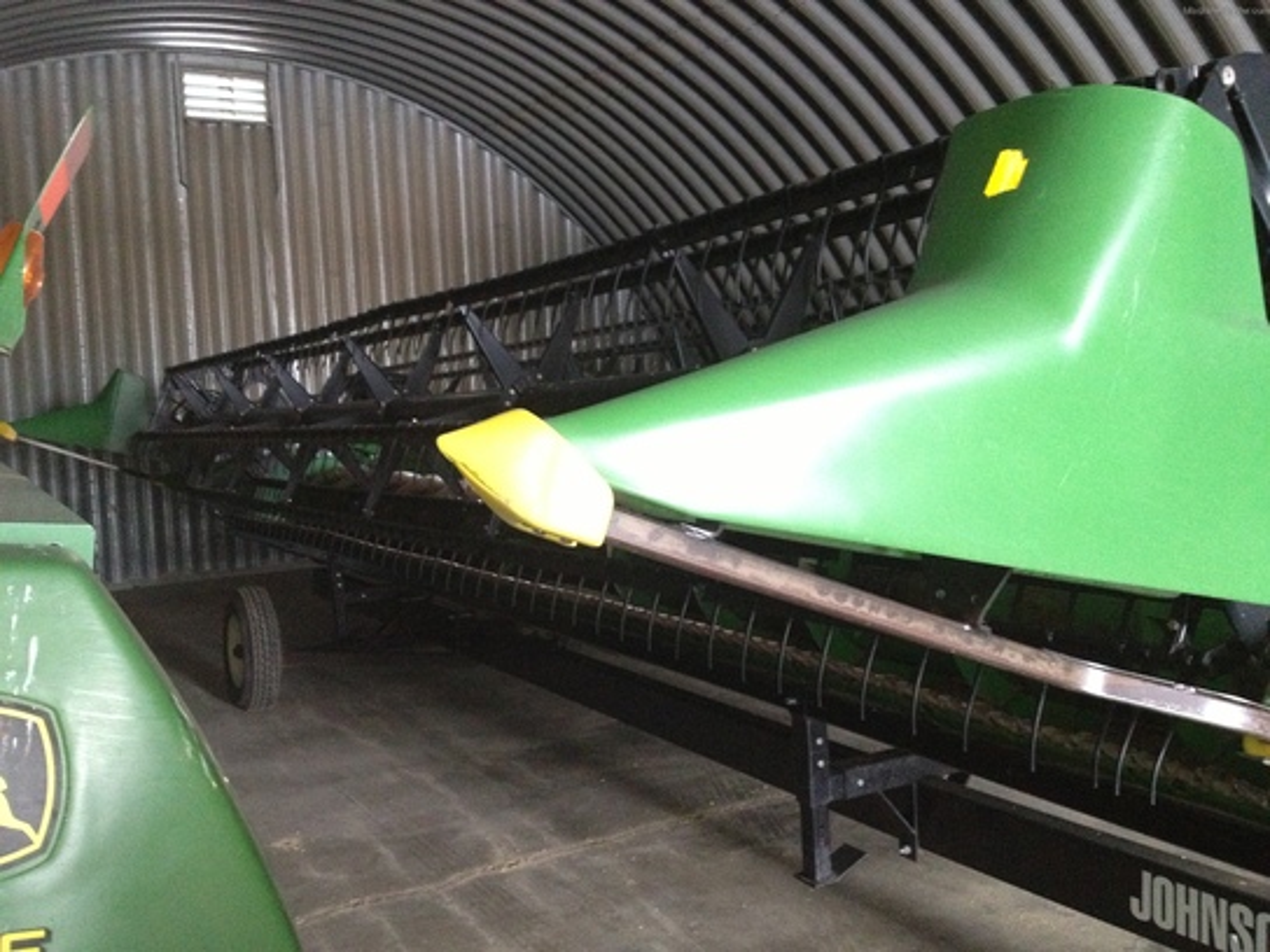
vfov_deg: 40.7
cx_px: 635
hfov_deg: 52.6
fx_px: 1284
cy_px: 476
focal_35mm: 35
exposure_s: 1/16
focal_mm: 4.28
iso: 640
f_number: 2.4
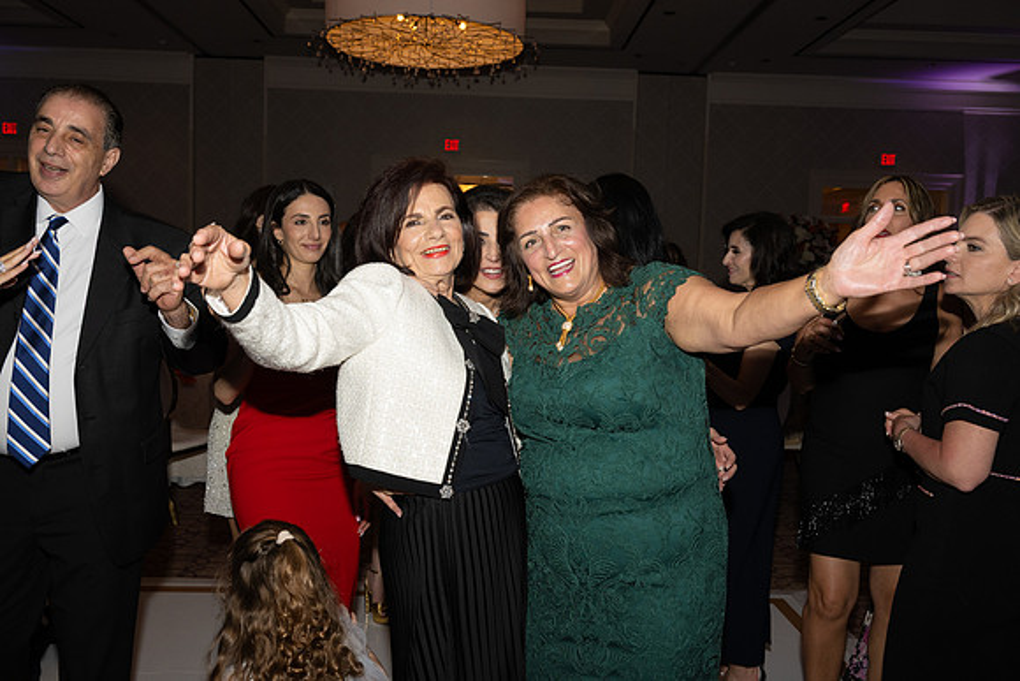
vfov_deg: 43.0
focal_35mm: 30
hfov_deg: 61.1
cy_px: 340
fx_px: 864
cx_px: 510
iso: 800
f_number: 5.6
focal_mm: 30.5
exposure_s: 1/100
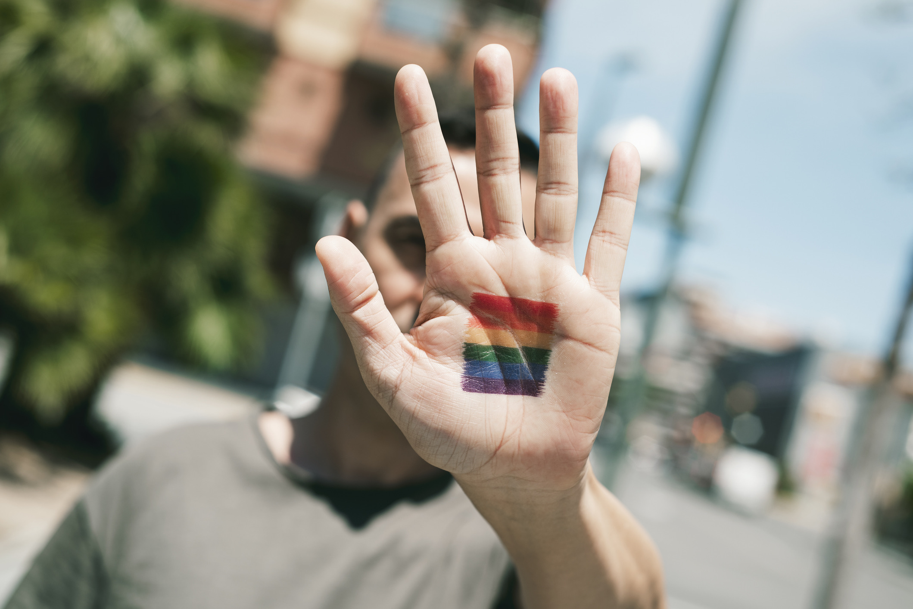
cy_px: 304
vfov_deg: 27.0
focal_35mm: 50
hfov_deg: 39.6
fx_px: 1268
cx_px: 456
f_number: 3.2
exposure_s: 1/640
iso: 64
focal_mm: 50
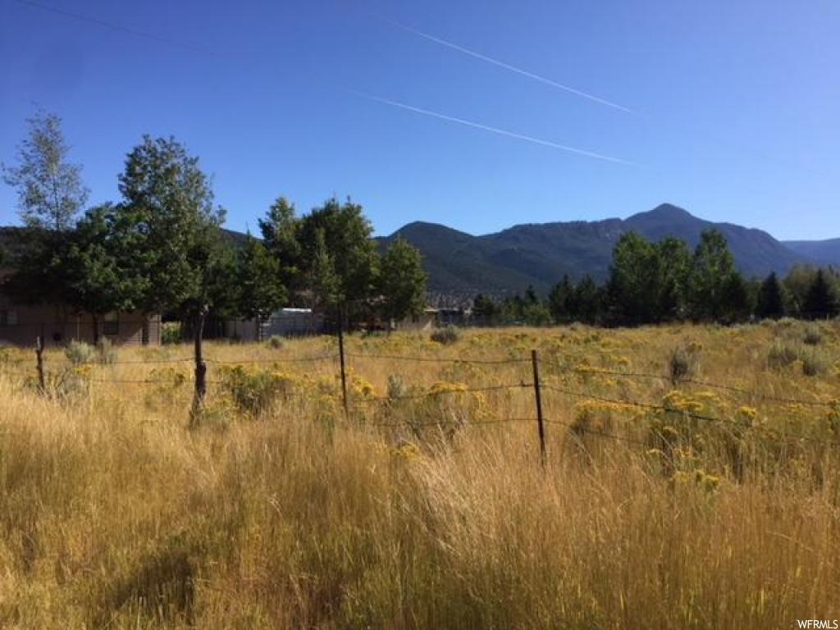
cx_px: 420
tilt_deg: -1.8
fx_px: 704
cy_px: 315
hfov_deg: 61.7
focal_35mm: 29
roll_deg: -1.6
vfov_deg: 48.2
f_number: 2.2
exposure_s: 1/1883
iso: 32
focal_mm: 4.15
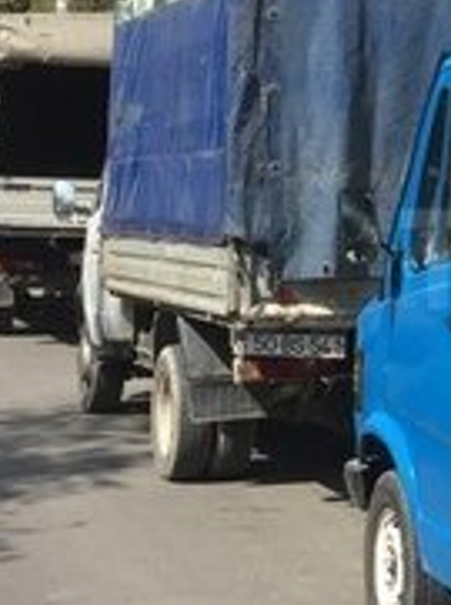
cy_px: 259
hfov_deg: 12.9
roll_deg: -1.2
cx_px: 742
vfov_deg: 18.6
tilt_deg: -2.6
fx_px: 1848
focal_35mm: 106
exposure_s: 1/1522
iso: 32
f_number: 2.2
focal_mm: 4.15
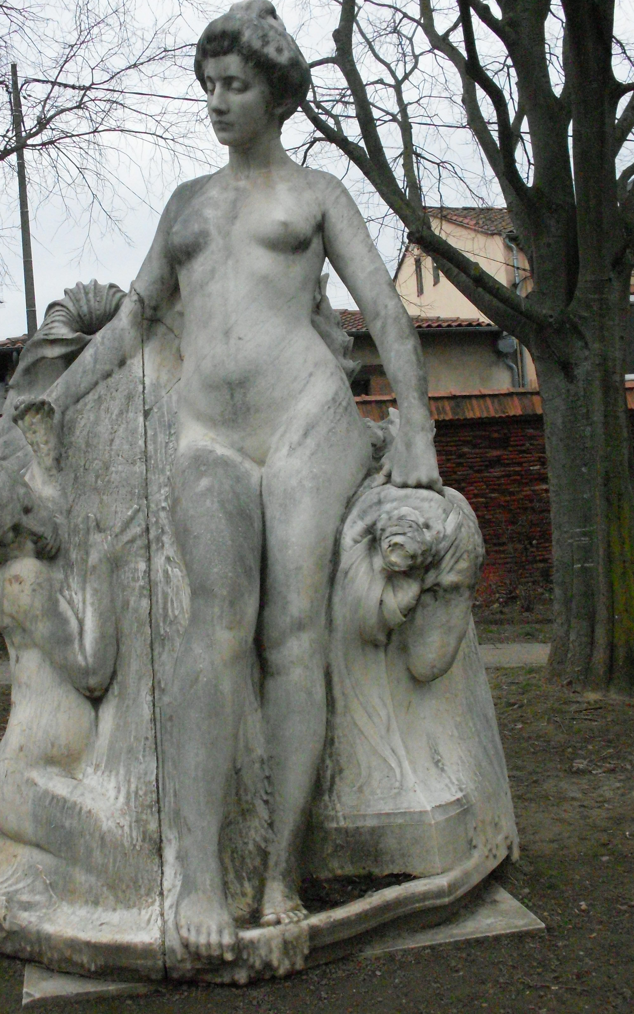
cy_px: 503
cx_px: 269
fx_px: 1134
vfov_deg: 48.2
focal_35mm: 41
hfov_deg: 31.2
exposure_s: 1/350
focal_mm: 6.3
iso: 400
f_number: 8.4
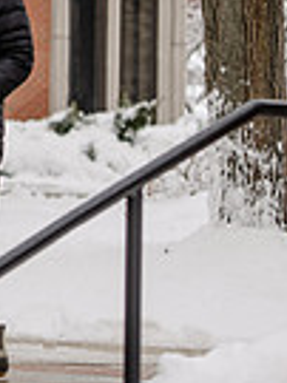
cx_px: -361
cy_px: -160
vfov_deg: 4.7
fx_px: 4684
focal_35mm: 423
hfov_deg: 3.5
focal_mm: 102
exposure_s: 1/400
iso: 100
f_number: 3.5
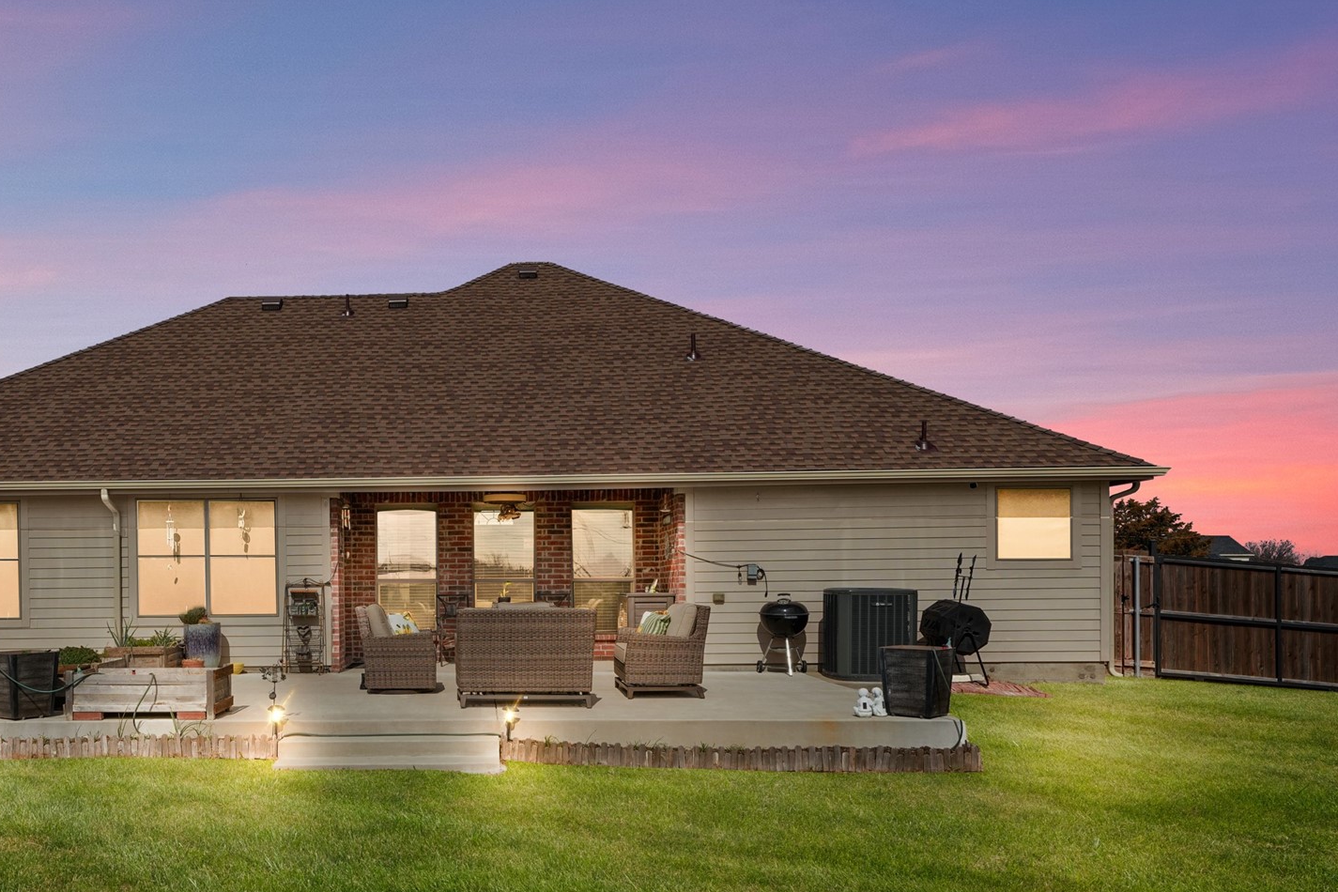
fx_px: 1189
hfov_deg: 57.3
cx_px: 437
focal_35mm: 32
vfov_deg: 40.6
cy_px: 589
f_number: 9
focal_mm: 21
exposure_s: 1/2000
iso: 640
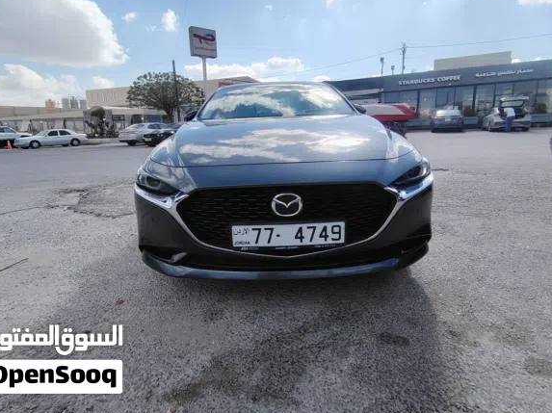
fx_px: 303
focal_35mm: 19
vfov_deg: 68.5
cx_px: 268
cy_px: 186
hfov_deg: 84.7
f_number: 2.2
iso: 100
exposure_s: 1/1697
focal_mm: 1.43
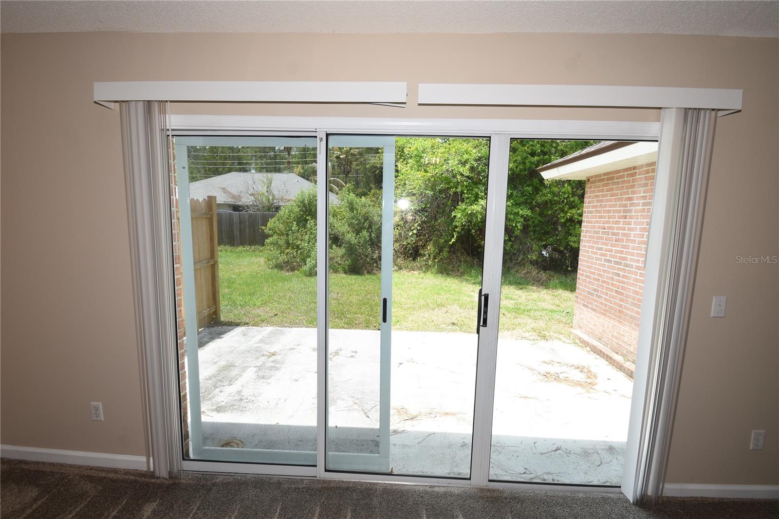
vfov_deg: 72.0
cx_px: 390
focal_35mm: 16
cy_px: 260
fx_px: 357
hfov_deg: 95.0
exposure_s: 1/125
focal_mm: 11
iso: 100
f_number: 5.6
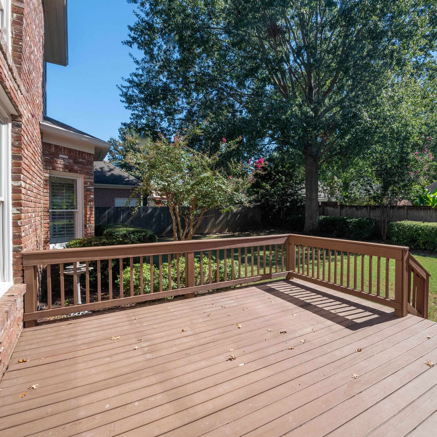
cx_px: 277
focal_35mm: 20
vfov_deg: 74.8
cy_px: 211
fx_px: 286
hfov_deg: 73.4
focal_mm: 15
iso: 400
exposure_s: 1/200
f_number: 11
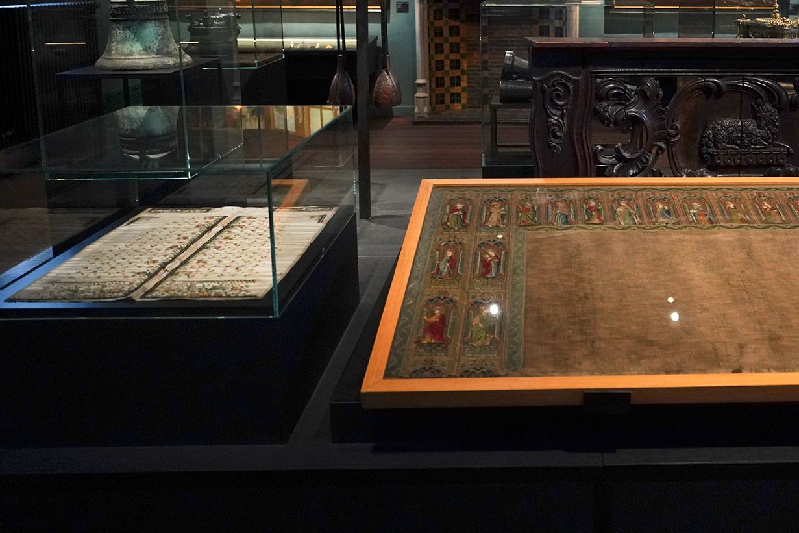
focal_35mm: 39
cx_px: 564
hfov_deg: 48.3
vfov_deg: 33.2
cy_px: 105
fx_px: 866
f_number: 2.8
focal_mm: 24
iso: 3200
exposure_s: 1/80
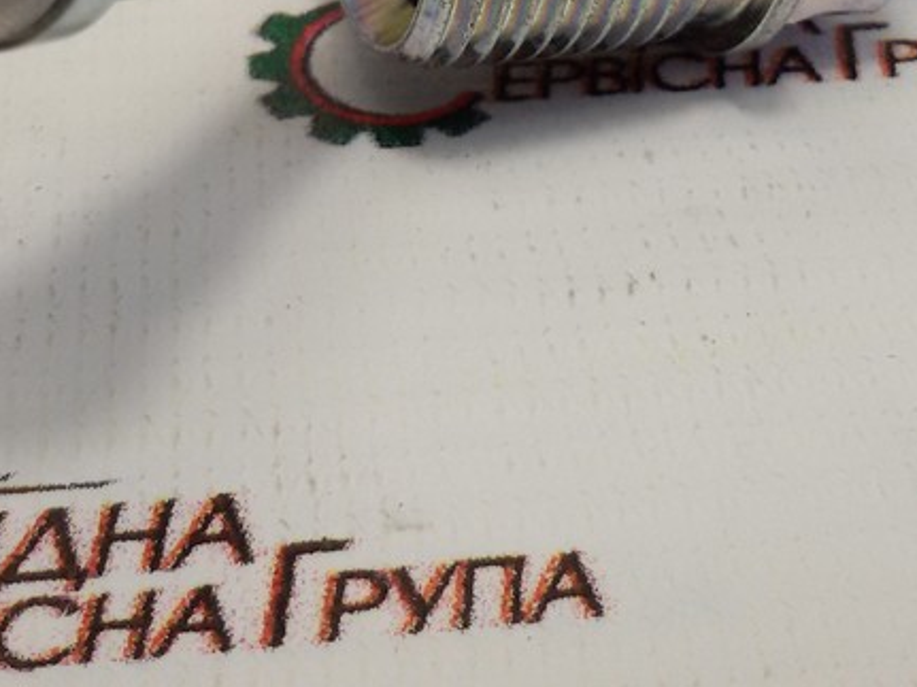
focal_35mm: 72
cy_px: -98
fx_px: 1907
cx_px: 483
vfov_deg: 19.4
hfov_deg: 27.0
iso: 50
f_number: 2.4
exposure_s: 1/100
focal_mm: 2.93
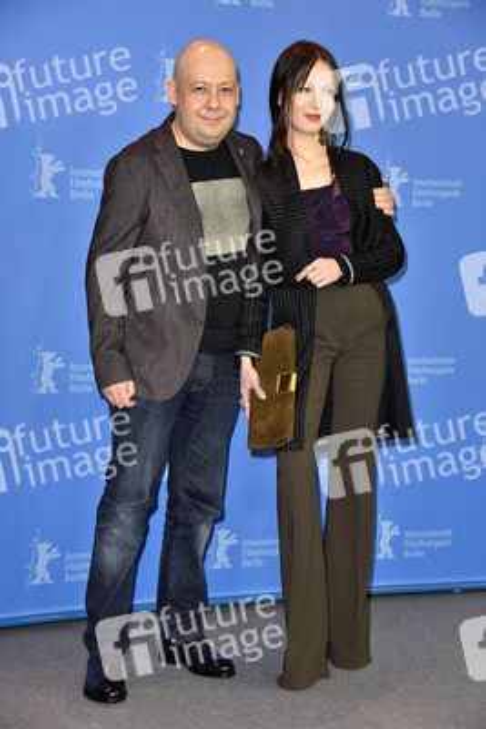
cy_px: 364
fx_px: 1578
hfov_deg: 17.5
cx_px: 243
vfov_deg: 26.0
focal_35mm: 78
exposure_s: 1/125
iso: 640
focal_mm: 78
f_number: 5.6
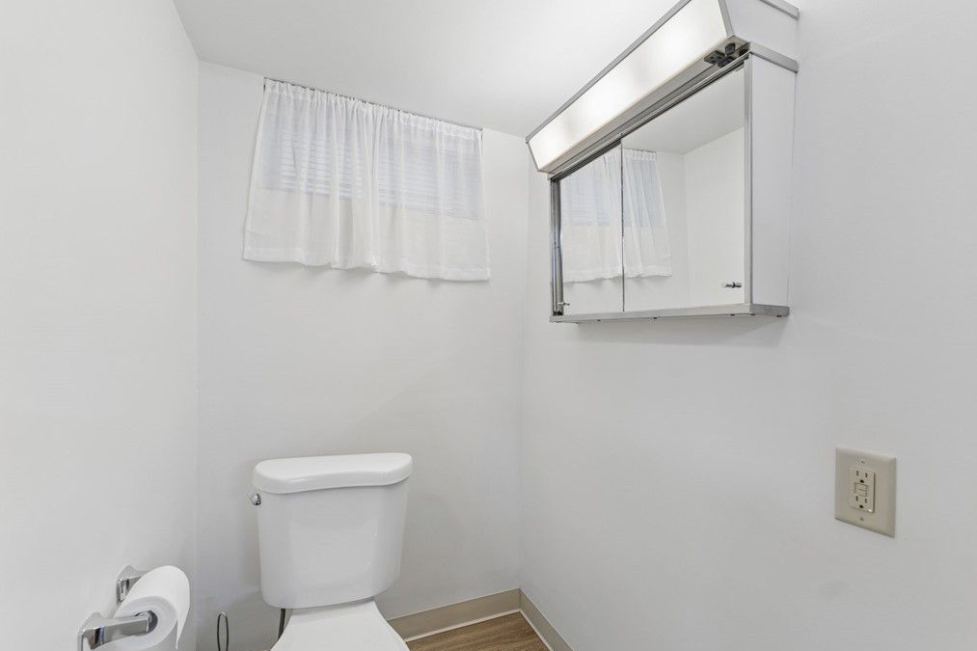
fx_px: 407
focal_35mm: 15
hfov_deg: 100.4
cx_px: 501
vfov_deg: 77.3
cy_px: 334
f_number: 5.6
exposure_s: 1/20
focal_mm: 14
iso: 200
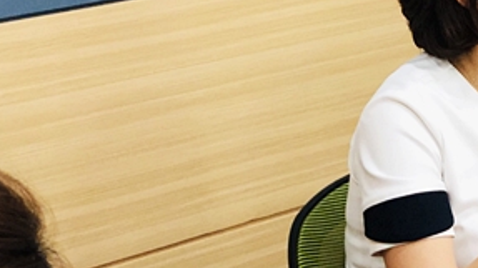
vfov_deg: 7.6
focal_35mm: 158
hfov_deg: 13.4
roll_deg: -0.4
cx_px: 483
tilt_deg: -12.8
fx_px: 2001
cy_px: 32
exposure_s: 1/24
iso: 125
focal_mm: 6
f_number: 2.4
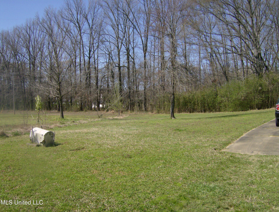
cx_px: 140
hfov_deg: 51.1
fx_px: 292
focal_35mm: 36
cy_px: 106
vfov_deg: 40.0
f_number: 4.7
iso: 100
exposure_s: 1/632
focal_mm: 6
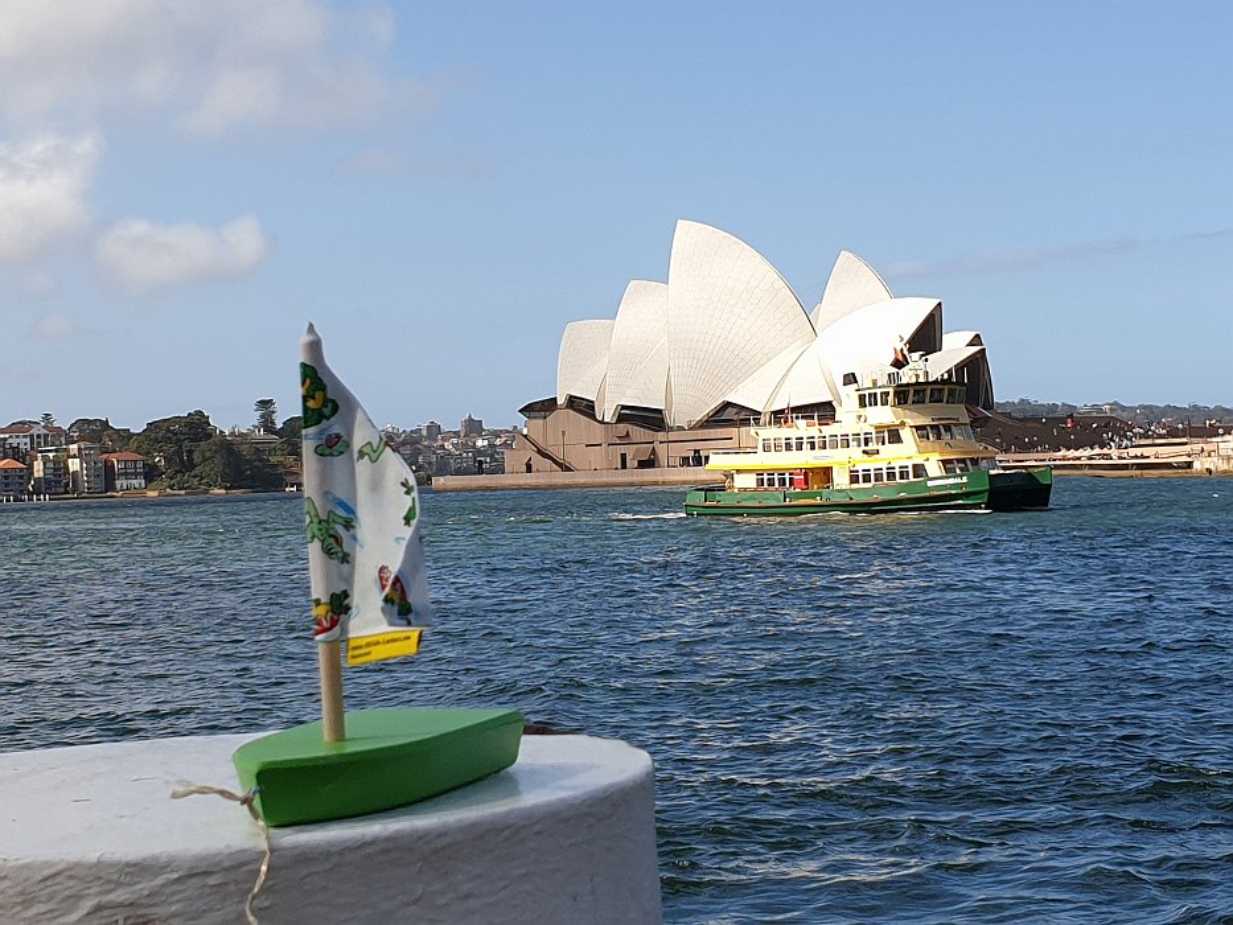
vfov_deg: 53.1
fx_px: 926
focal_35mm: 26
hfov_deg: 67.3
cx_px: 616
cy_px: 462
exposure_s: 1/1395
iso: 50
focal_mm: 4.3
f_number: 2.4
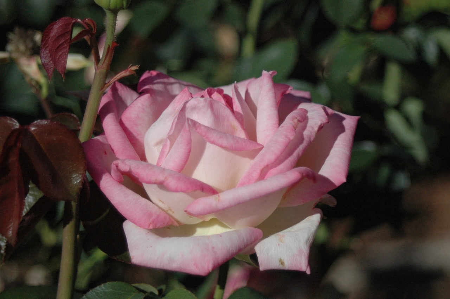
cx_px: 225
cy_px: 150
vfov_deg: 11.4
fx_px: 1499
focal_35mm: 120
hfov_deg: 17.1
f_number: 5.6
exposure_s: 1/3200
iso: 800
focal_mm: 80
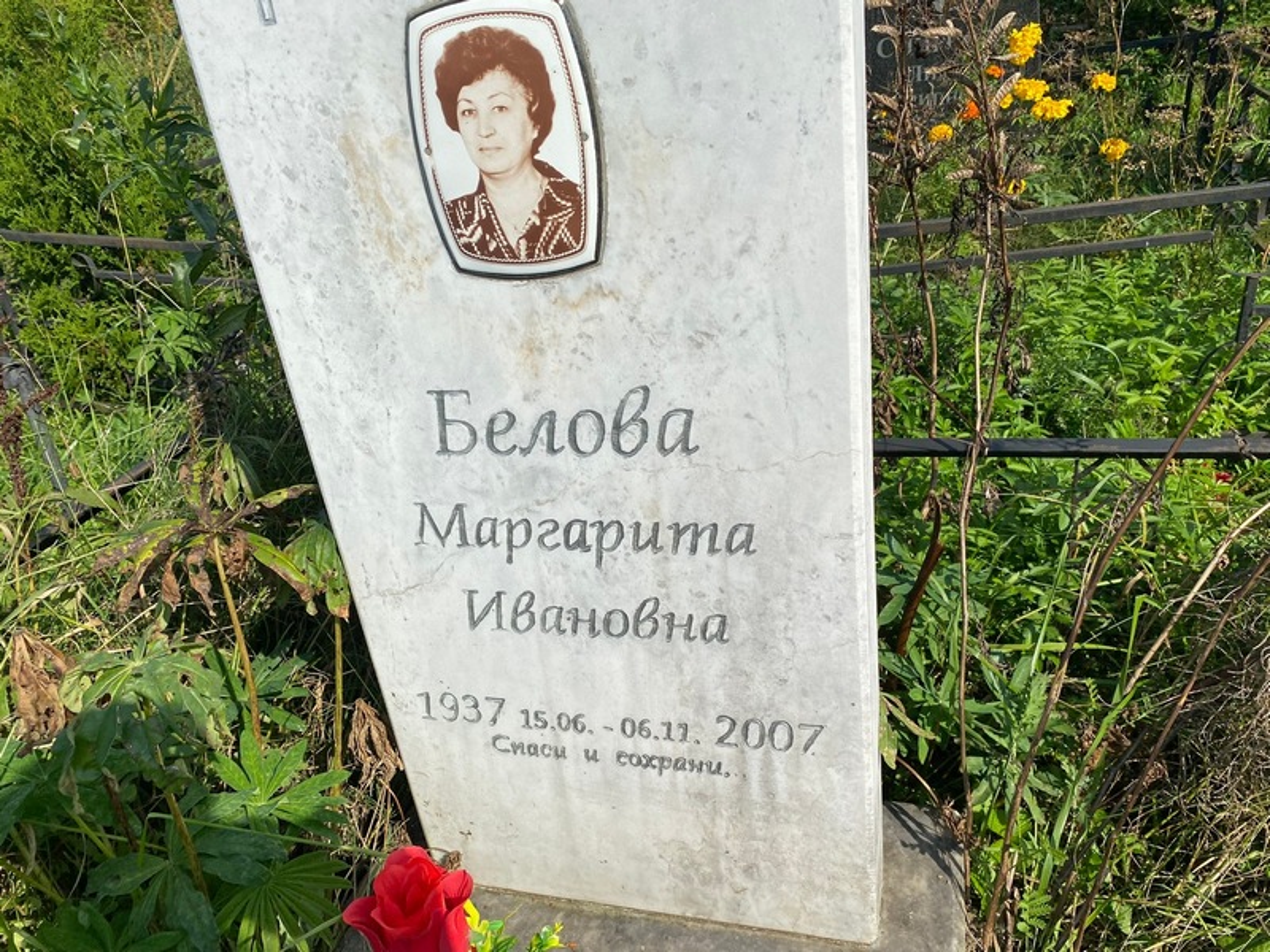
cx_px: 635
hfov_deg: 67.3
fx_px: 954
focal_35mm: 26
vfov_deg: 53.1
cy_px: 476
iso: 32
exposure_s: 1/4608
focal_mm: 4.25
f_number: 1.8
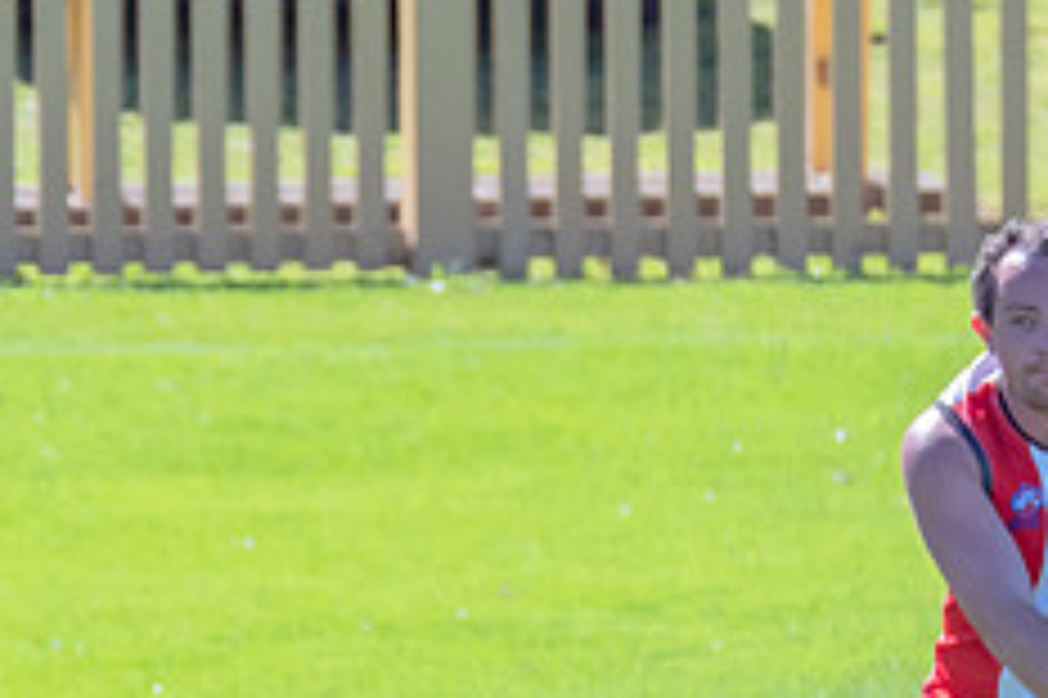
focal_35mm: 2685
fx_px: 78106
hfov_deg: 0.8
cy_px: 805
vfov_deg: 0.5
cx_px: 917
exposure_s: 1/500
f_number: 14
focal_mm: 550
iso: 800
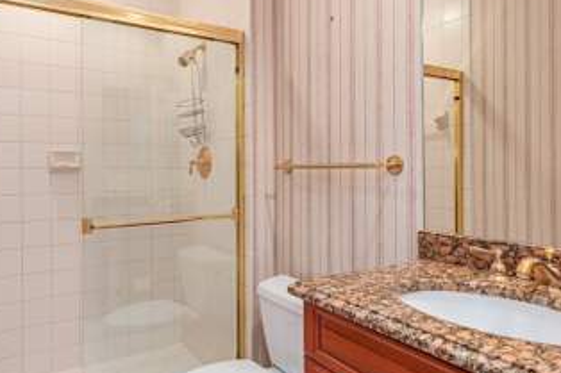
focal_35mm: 26
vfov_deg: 49.5
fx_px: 405
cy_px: 171
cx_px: 230
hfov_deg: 68.9
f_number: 9
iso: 100
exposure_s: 2
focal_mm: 17
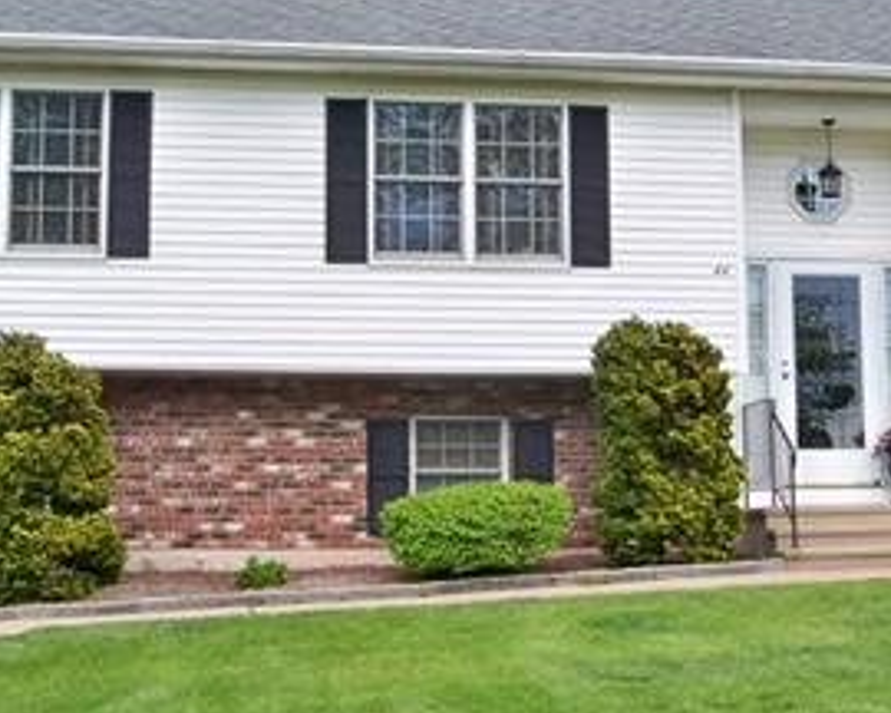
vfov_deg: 18.9
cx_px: 578
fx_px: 2136
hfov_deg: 23.5
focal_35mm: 81
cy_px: 380
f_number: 3.5
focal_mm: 6.2
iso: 64
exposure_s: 1/200
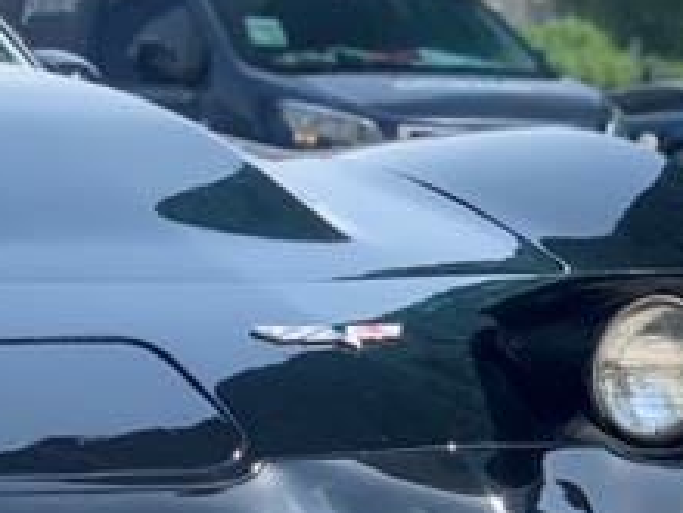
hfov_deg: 10.3
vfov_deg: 7.8
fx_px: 3729
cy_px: 448
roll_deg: +0.2
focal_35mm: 189
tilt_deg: -7.0
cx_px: -65
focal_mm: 6
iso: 16
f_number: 2.4
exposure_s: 1/716
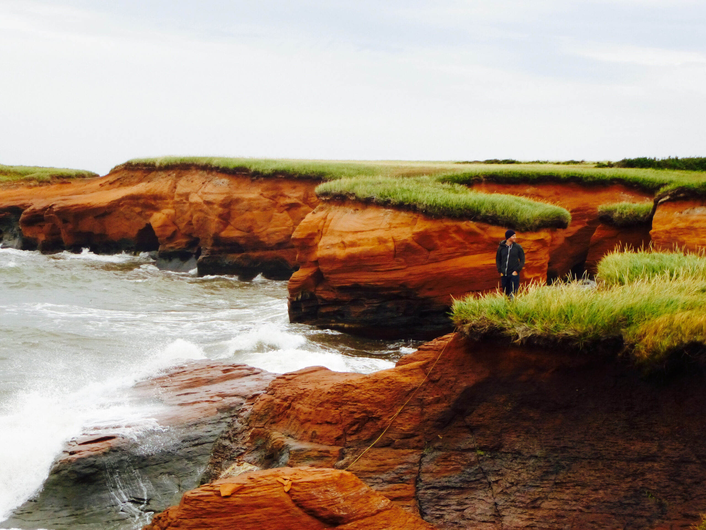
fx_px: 1244
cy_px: 265
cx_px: 353
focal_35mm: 61
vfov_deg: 24.0
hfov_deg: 31.7
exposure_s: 1/400
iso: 400
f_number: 4.5
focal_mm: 10.9
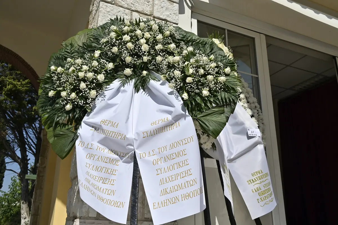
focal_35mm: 32
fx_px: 305
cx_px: 169
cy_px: 112
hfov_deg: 58.0
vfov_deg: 40.5
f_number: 10
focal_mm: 32.5
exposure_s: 1/640
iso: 160
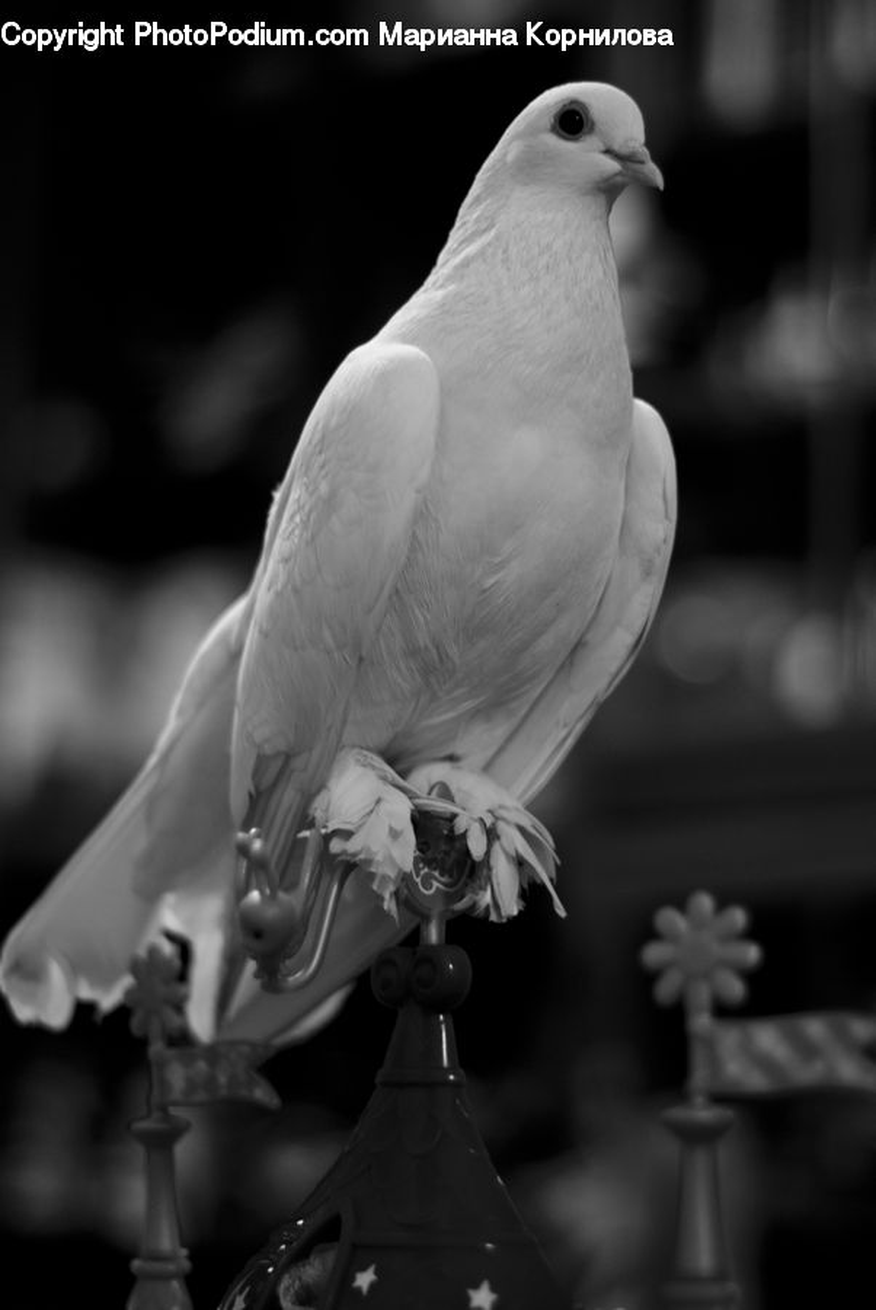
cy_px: 655
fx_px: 2731
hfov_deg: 18.2
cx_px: 438
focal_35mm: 75
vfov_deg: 27.0
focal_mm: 50
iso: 400
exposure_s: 1/30
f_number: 1.7
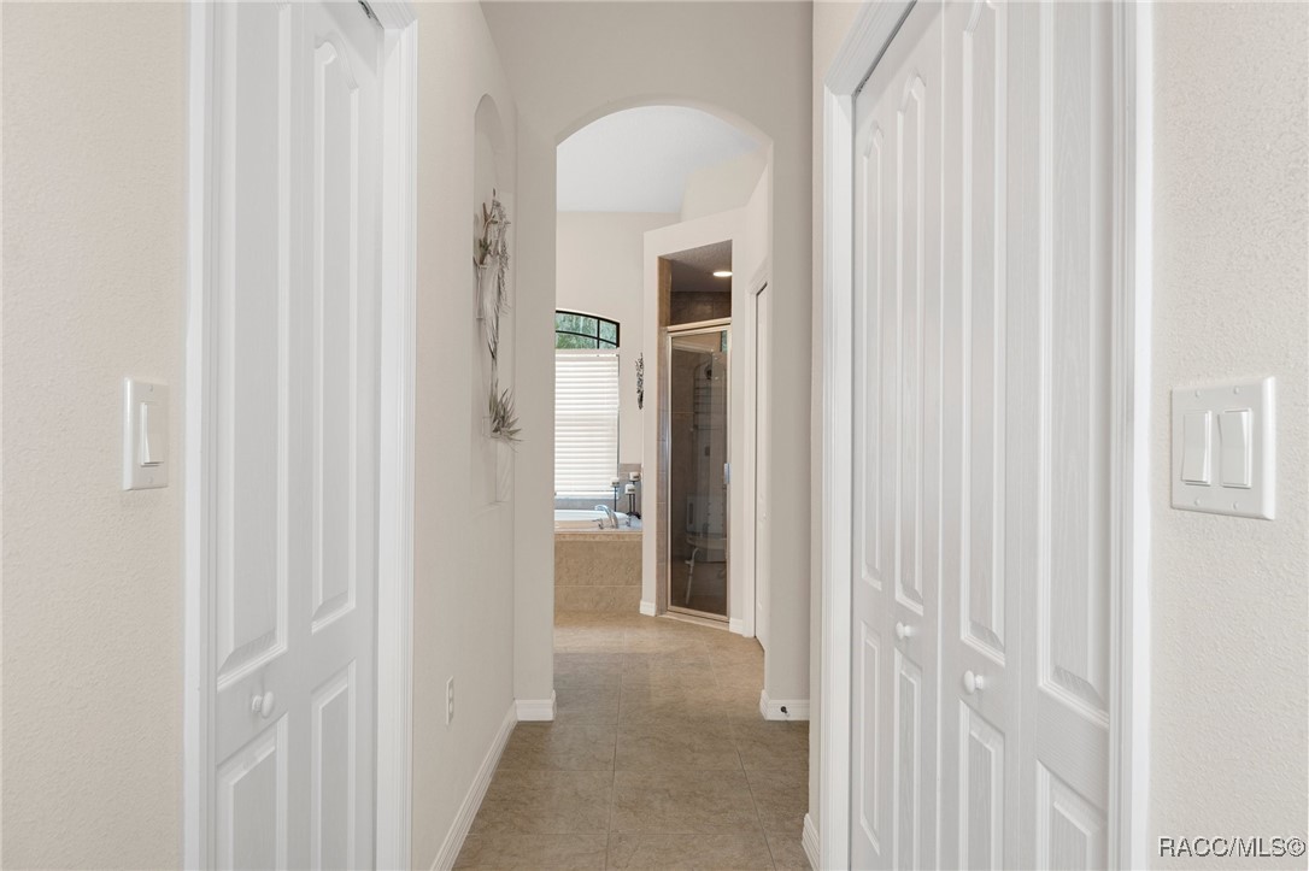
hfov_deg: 81.2
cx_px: 654
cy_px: 436
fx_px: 763
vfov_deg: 59.4
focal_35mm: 21
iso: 320
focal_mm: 14
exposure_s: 1.3
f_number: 8
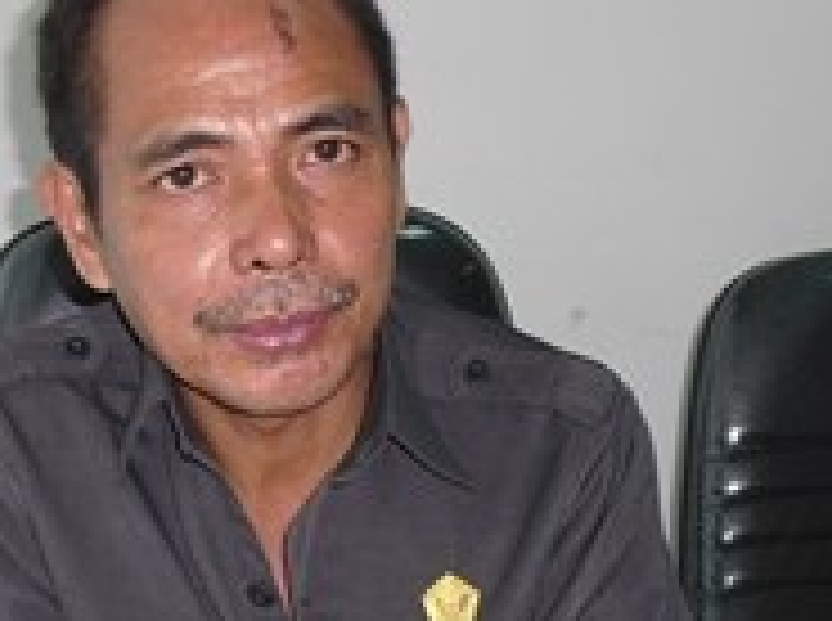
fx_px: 1871
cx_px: 301
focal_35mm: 78
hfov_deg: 25.0
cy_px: 459
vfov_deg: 18.7
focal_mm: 6.3
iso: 100
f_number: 3.1
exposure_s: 1/60
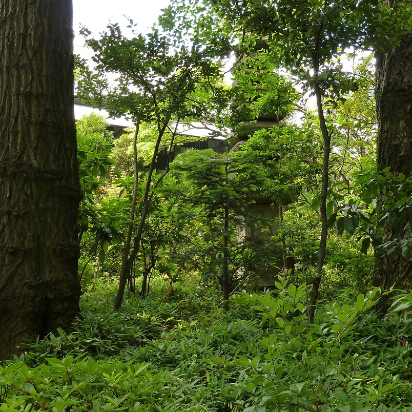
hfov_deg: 38.3
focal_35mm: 44
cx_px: 206
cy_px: 207
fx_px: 592
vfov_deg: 38.3
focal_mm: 4.1
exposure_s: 1/100
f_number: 3.3
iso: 125
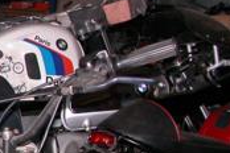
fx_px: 856
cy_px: 127
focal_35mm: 134
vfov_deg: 10.2
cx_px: -177
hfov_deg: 13.7
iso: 200
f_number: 3.2
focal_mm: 8.9
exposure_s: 1/60
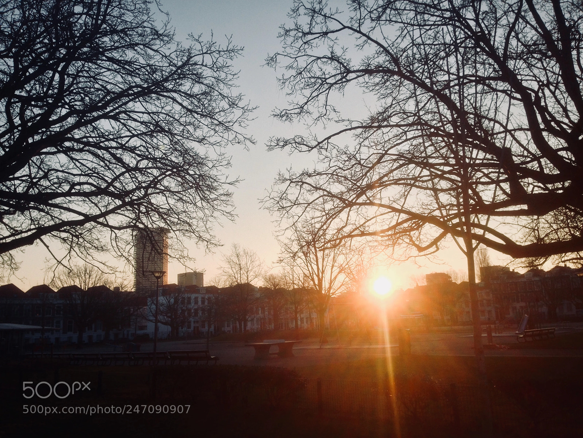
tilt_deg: +11.9
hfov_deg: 55.4
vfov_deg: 42.9
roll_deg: +0.8
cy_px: 219
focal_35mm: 33
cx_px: 292
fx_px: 556
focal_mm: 4.12
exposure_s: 1/521
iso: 50
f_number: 2.4
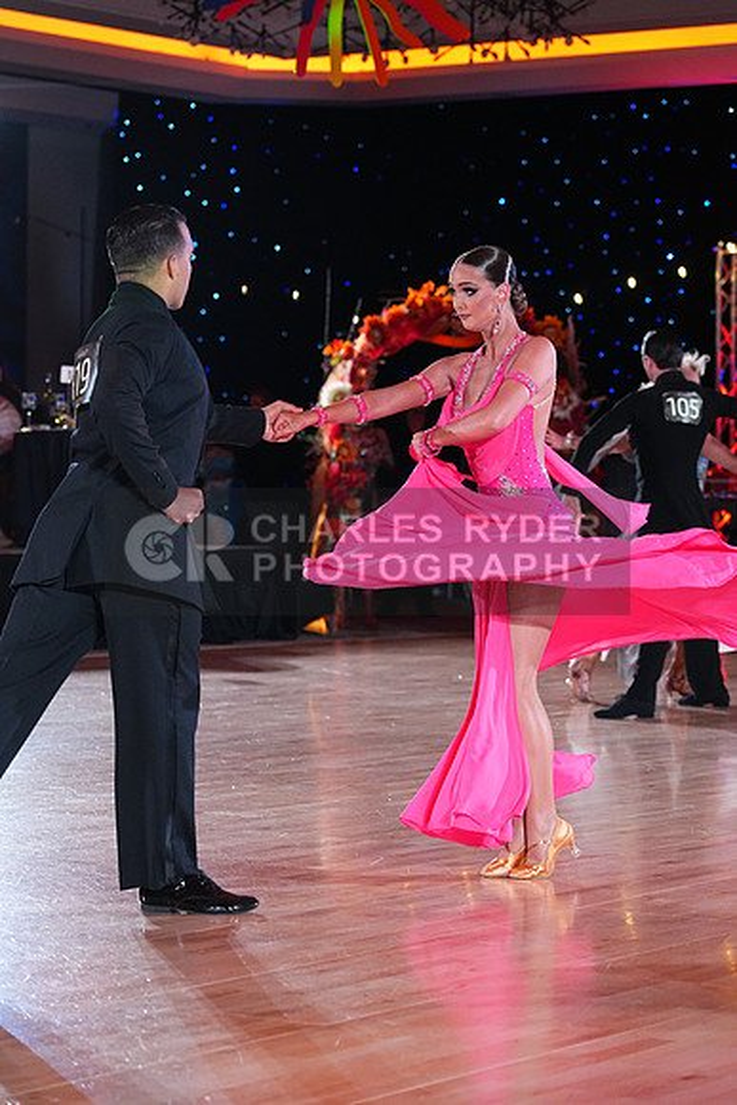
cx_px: 368
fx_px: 3222
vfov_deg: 19.5
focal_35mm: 105
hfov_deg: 13.0
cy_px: 552
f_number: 4.5
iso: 5000
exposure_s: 1/400
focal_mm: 105
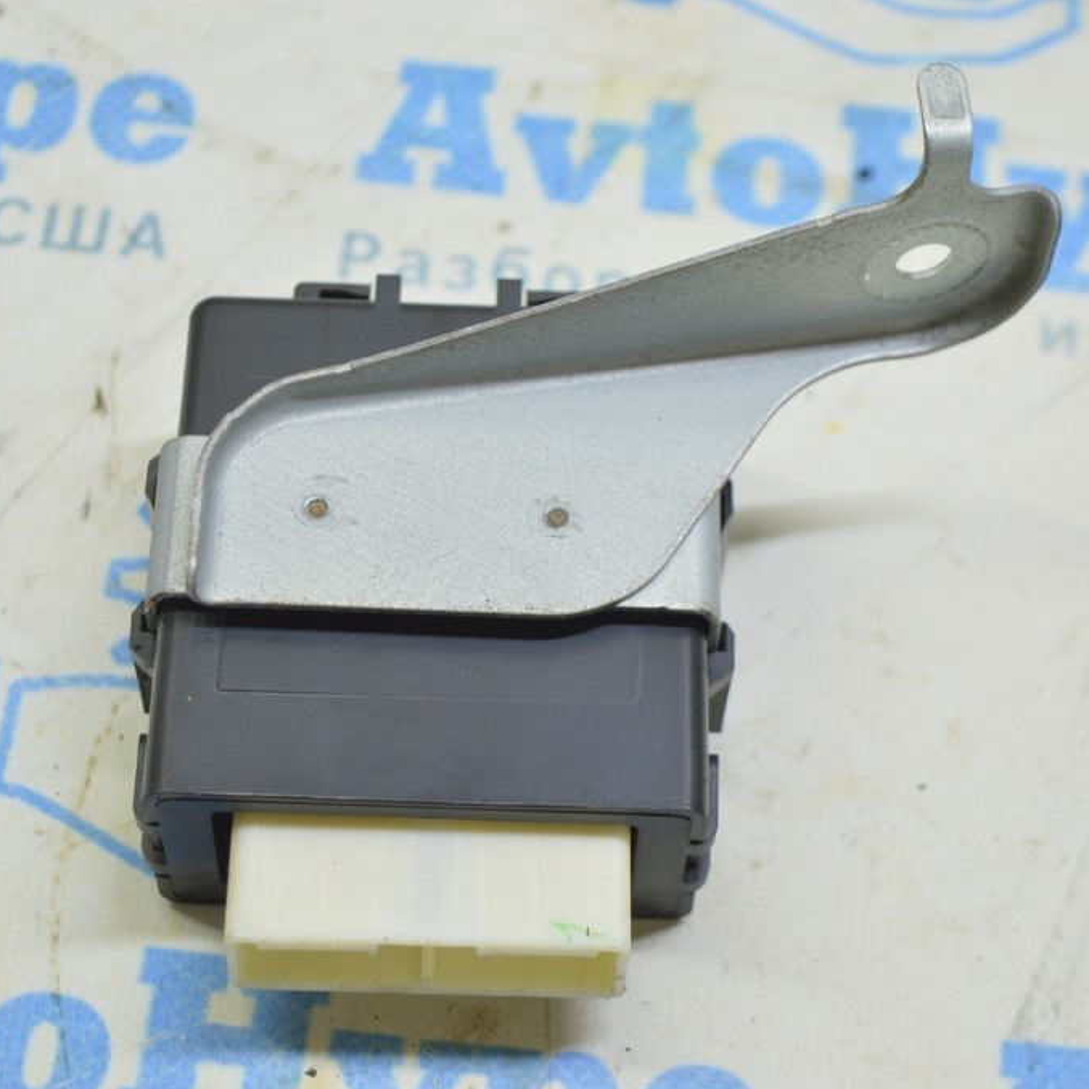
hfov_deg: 20.0
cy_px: 544
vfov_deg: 20.0
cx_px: 523
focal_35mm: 87
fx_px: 3084
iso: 400
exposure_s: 1/20
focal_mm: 45
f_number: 5.6
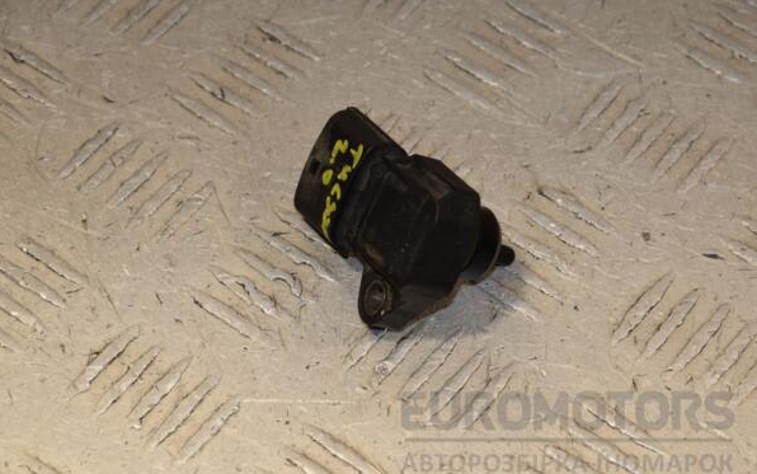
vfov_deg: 8.1
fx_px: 3333
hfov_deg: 13.0
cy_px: 241
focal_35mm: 162
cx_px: 377
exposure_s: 1/200
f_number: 10
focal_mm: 105
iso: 800
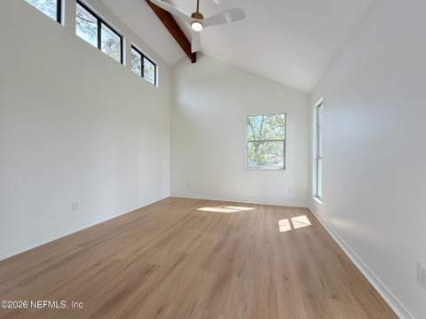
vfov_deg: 85.7
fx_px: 172
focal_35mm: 14
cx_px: 213
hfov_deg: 102.1
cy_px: 160
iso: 40
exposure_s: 1/234
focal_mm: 2.22
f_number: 2.2
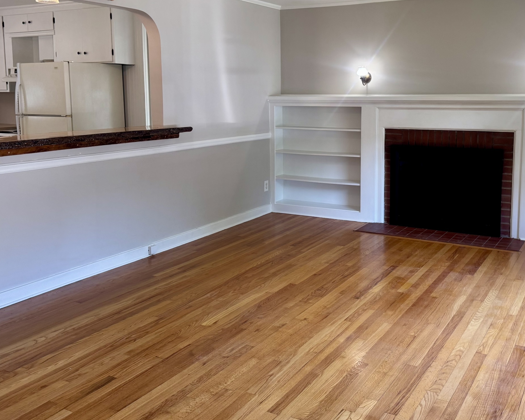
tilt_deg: -6.9
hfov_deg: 49.9
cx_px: 323
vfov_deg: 40.8
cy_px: 152
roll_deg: -0.5
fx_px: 559
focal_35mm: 36
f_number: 1.78
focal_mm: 6.76
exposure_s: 1/120
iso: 125
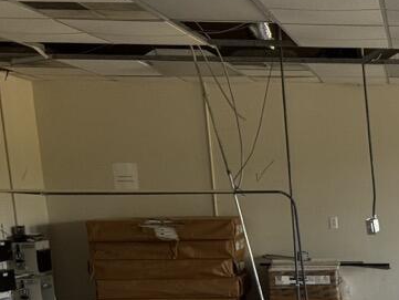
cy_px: 410
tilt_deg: -13.7
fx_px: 980
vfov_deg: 16.3
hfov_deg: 20.1
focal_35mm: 85
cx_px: 582
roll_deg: +0.0
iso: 200
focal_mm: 6.76
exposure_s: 1/121
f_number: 1.78
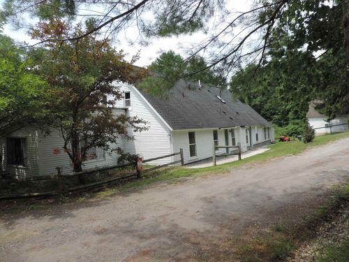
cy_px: 131
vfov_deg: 56.8
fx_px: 242
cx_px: 174
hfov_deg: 71.6
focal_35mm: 24
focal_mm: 4.3
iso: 80
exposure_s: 1/640
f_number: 3
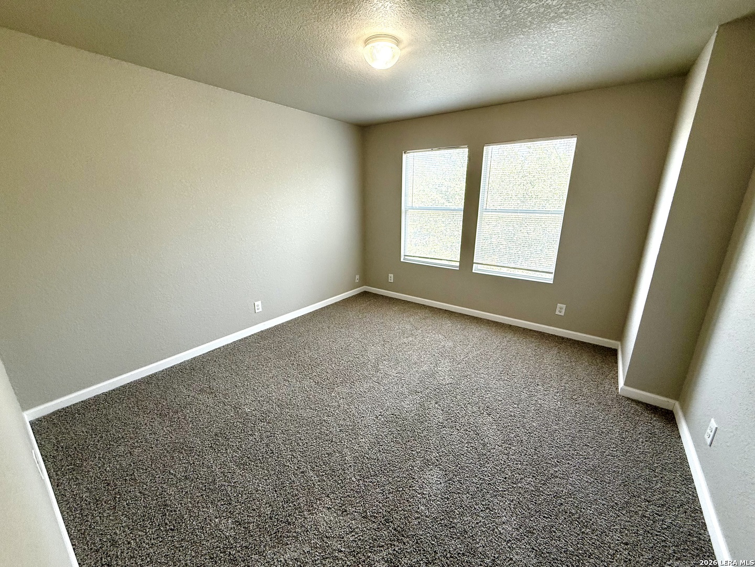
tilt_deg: -16.1
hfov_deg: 102.1
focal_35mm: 14
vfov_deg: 85.7
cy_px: 284
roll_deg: +0.0
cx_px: 378
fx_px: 305
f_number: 2.2
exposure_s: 1/120
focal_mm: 2.22
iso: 125
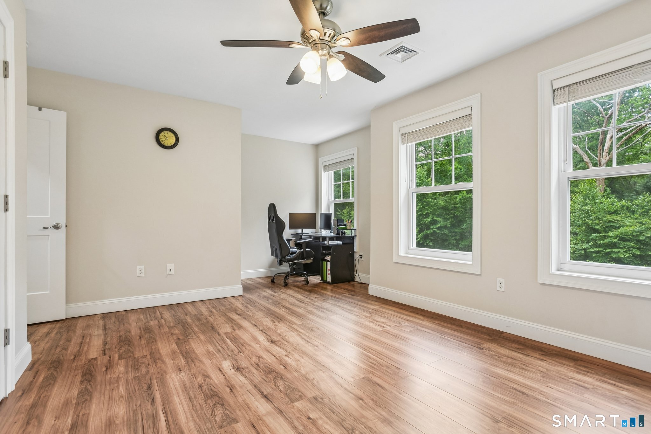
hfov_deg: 93.3
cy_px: 217
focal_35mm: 17
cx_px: 326
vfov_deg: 70.4
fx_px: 307
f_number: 11
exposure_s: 1/13
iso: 400
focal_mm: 17
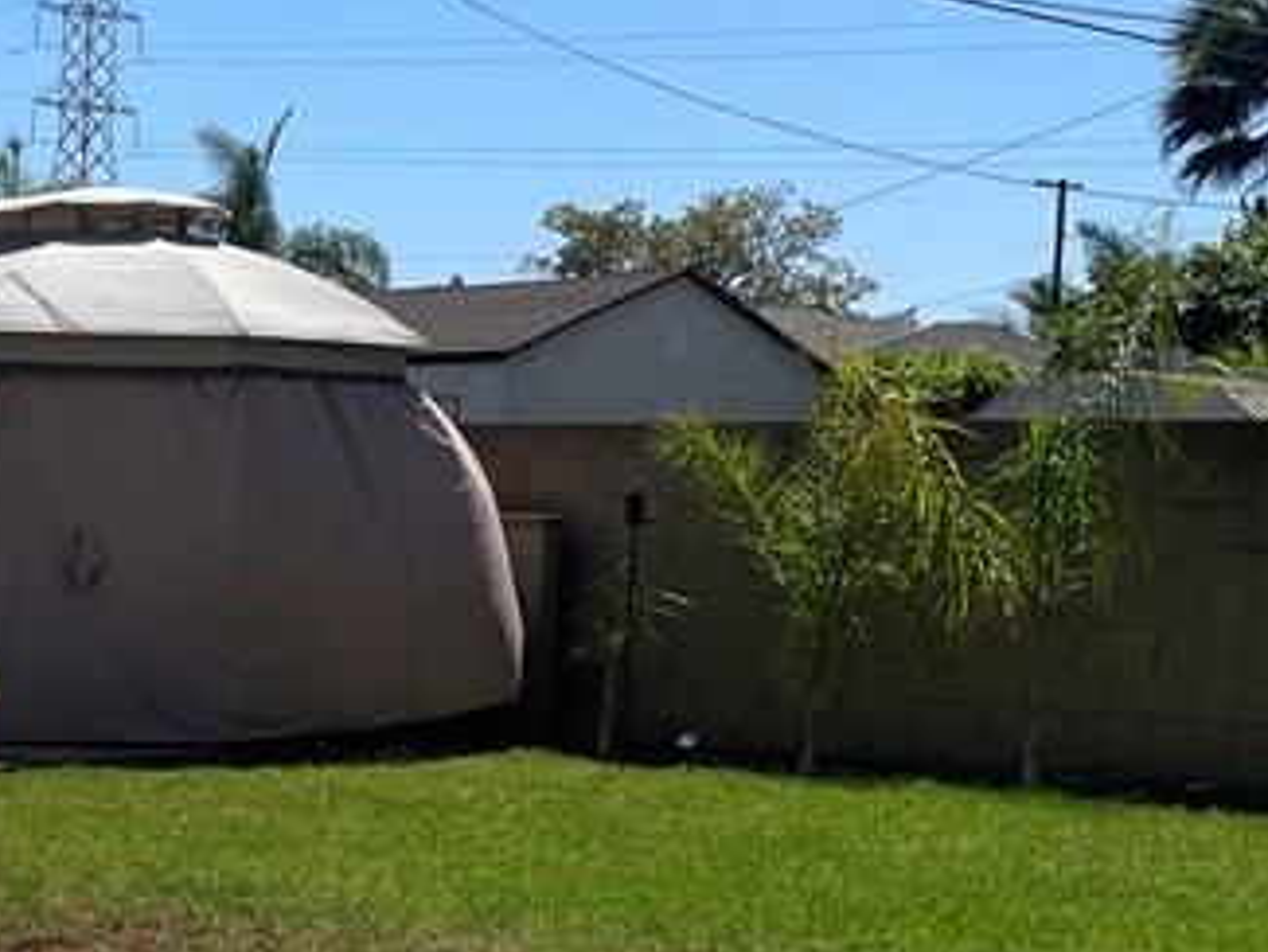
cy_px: 866
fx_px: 3005
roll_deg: -1.2
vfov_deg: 17.7
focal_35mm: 82
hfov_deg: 22.2
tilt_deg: -7.3
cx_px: -218
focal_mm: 4.2
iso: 32
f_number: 1.6
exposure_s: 1/5556
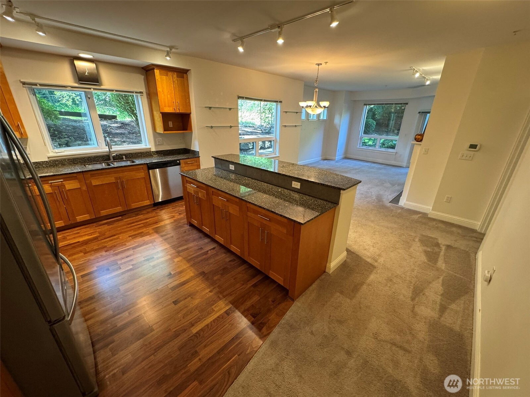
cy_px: 198
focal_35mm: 14
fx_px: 214
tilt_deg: -21.6
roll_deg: -1.2
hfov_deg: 102.1
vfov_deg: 85.7
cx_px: 265
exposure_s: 1/60
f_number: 2.2
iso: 250
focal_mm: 2.22
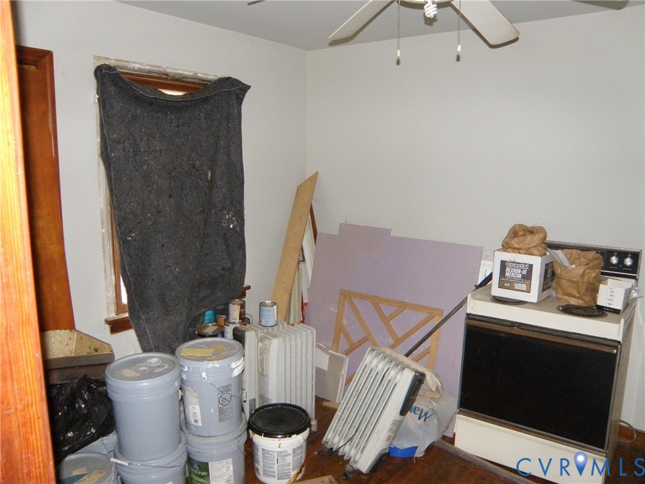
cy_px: 242
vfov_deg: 53.1
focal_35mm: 26
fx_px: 484
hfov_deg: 67.3
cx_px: 322
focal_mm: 4.6
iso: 400
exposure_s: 1/13
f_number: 3.2
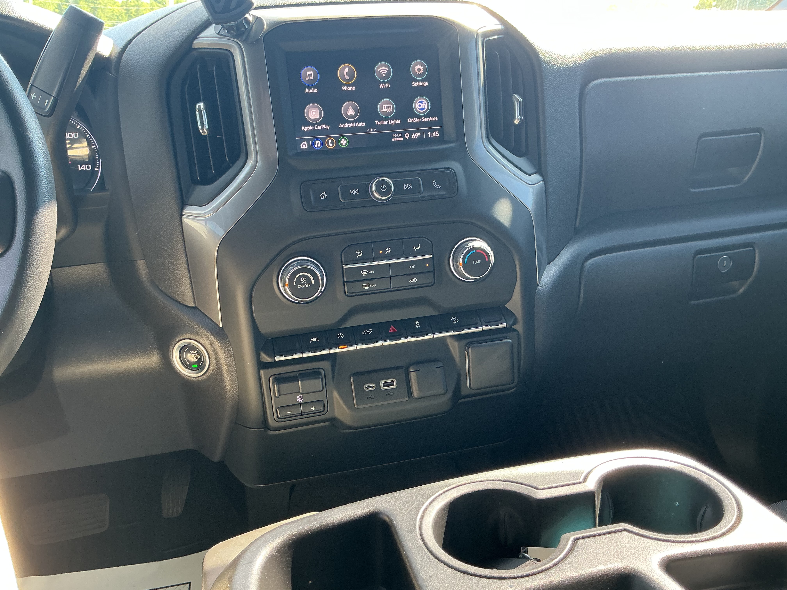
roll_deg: -0.4
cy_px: 295
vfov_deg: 48.2
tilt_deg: -19.1
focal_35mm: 29
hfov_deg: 61.7
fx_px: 659
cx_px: 394
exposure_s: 1/60
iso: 80
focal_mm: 3
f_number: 1.8
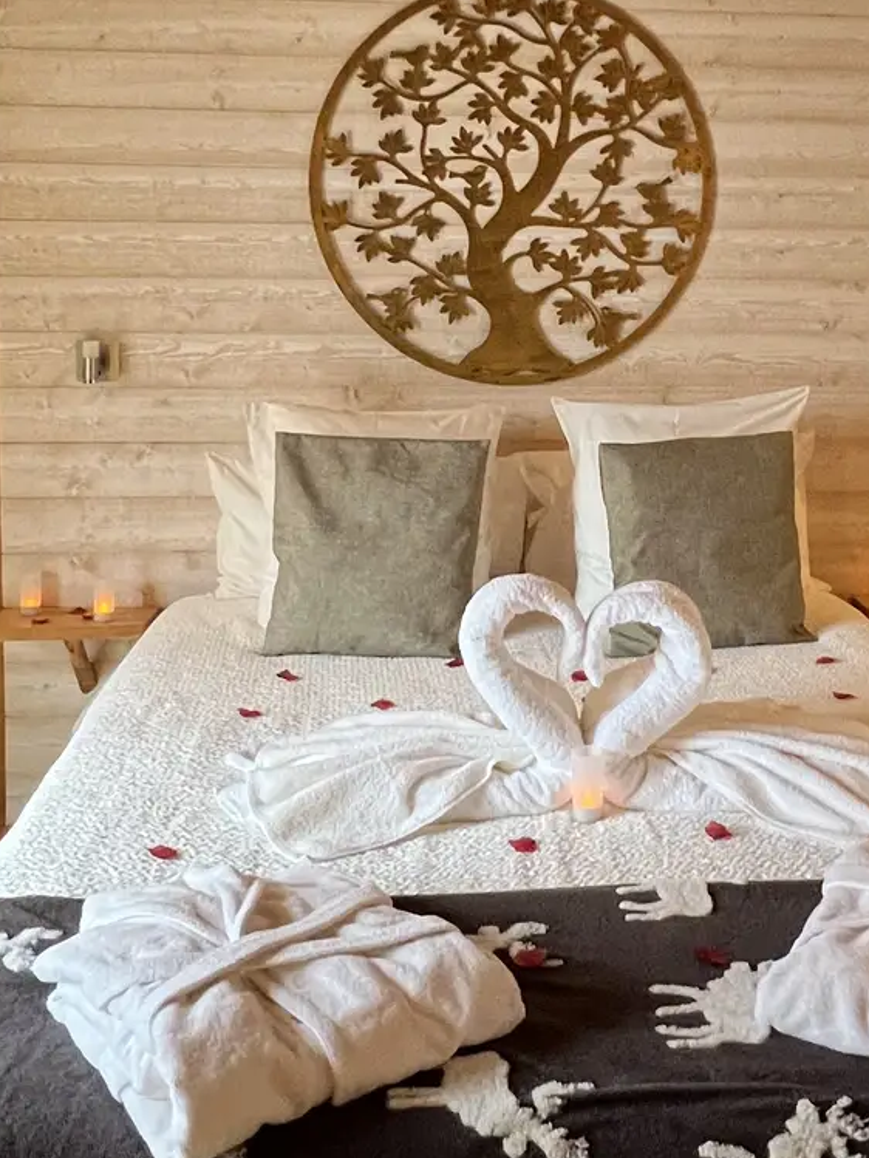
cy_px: 313
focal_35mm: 37
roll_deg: -0.6
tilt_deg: -3.7
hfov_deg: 38.4
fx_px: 1238
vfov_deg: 48.5
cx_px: 557
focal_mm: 1.57
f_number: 1.8
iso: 500
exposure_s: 1/54
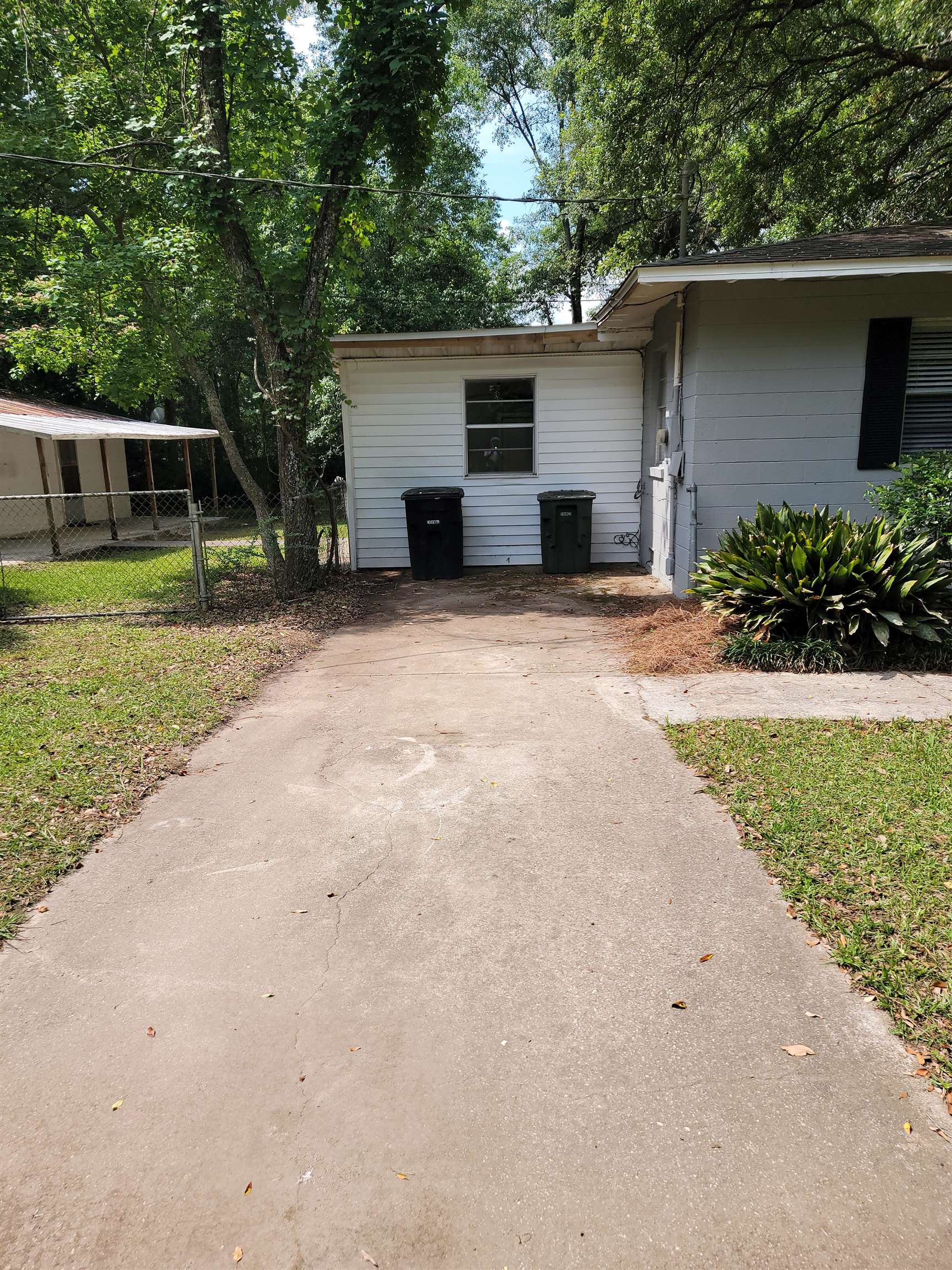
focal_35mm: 24
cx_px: 476
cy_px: 635
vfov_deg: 71.6
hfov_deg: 56.8
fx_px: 880
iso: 16
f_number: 1.8
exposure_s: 1/452
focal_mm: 6.7
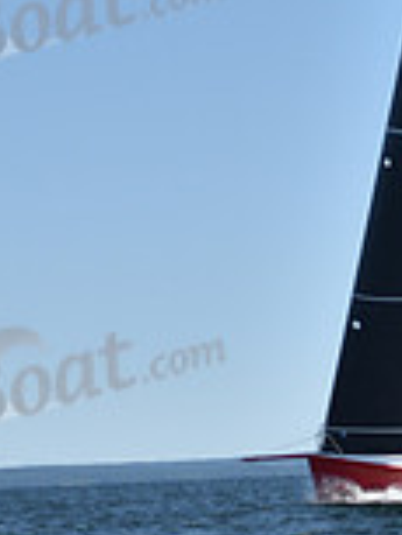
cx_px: 409
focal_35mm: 255
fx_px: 3943
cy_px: 170
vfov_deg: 7.8
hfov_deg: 5.8
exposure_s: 1/8000
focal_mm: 70
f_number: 2.8
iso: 250
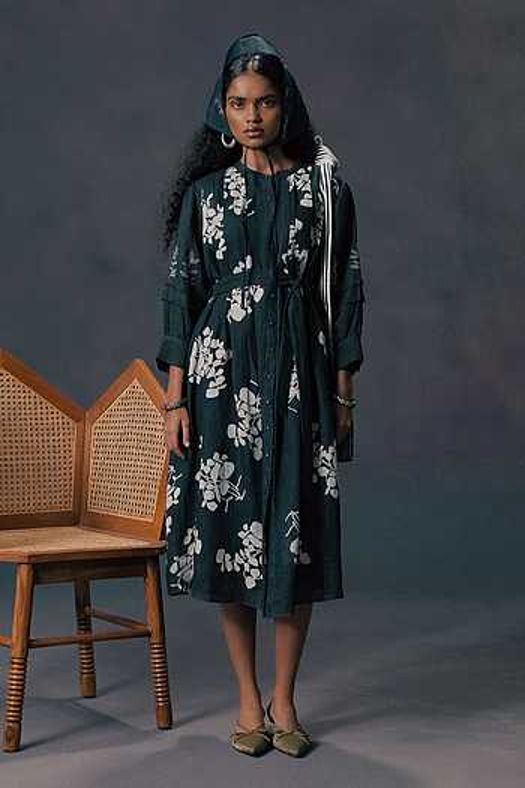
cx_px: 262
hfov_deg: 25.5
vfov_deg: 37.5
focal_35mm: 53
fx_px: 1159
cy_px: 394
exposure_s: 1/125
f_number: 6.4
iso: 2000
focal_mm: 35
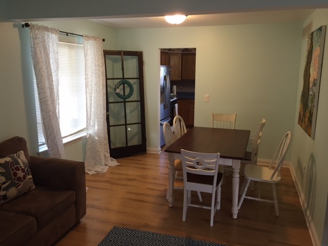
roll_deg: -0.1
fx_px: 275
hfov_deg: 61.7
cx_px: 164
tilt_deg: -11.2
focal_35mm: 29
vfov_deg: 48.2
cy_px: 123
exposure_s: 1/30
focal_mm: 4.15
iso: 80
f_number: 2.2
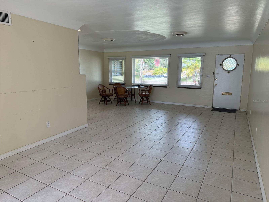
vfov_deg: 56.8
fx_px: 187
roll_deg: -0.5
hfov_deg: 71.6
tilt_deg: -8.8
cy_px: 101
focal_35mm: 24
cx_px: 134
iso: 125
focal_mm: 6.76
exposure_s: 1/240
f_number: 1.78
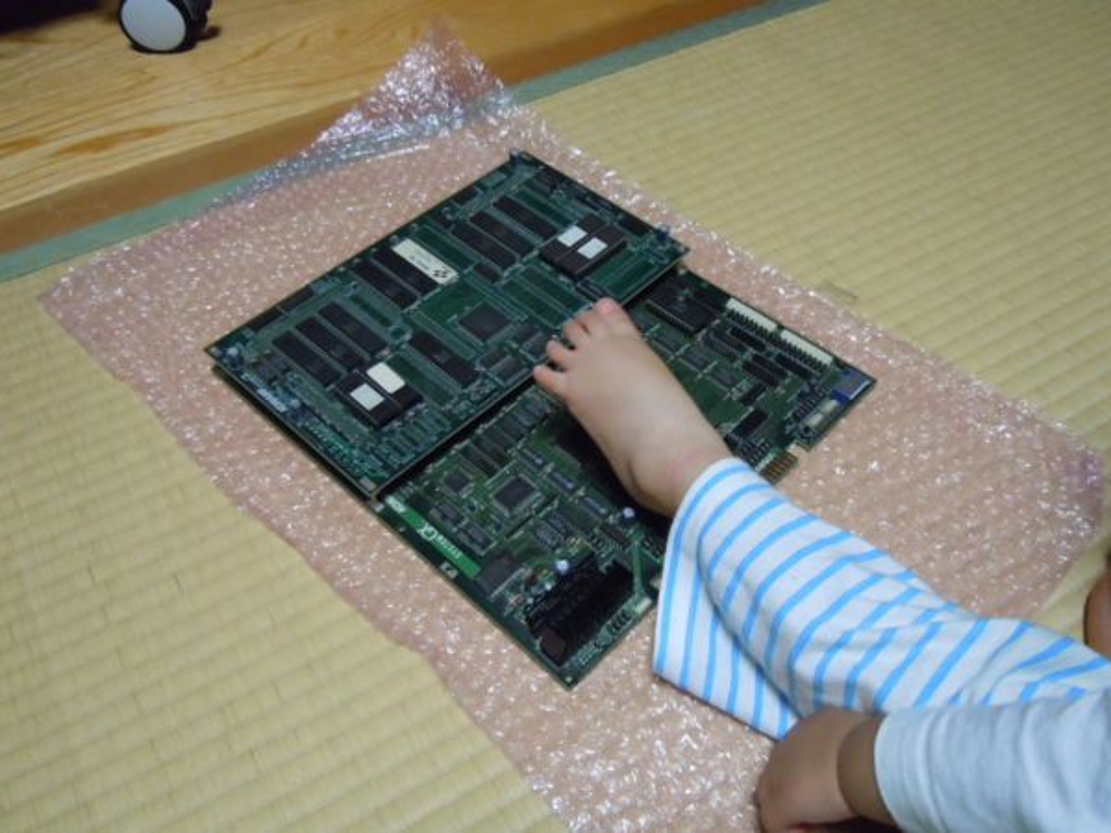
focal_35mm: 30
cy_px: 416
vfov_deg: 46.8
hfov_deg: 60.0
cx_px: 556
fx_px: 963
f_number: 3.5
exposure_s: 1/40
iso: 800
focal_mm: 5.4
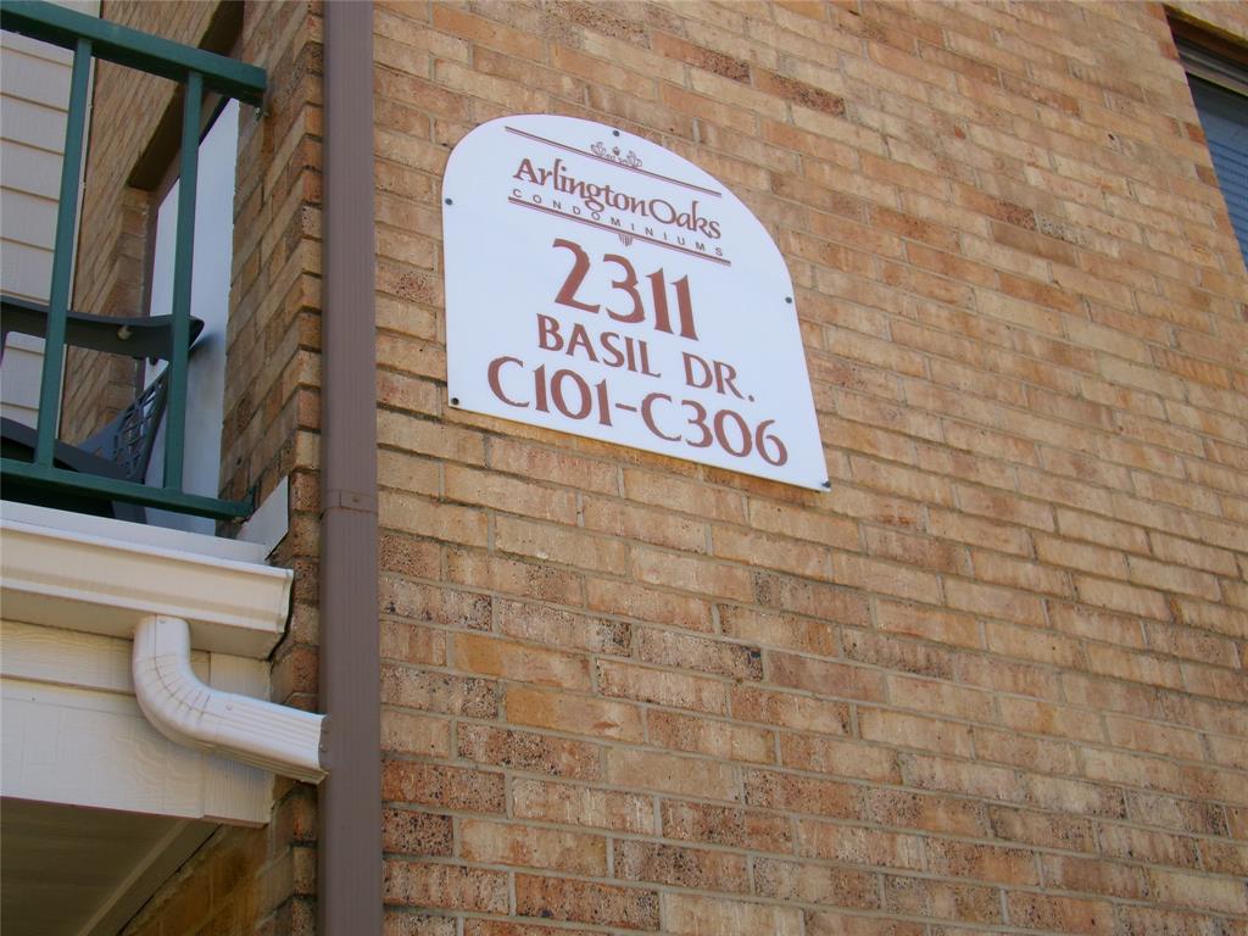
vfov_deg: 30.3
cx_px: 624
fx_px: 1731
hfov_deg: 39.7
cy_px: 468
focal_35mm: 48
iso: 100
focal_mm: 8.5
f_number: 4.2
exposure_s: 1/240
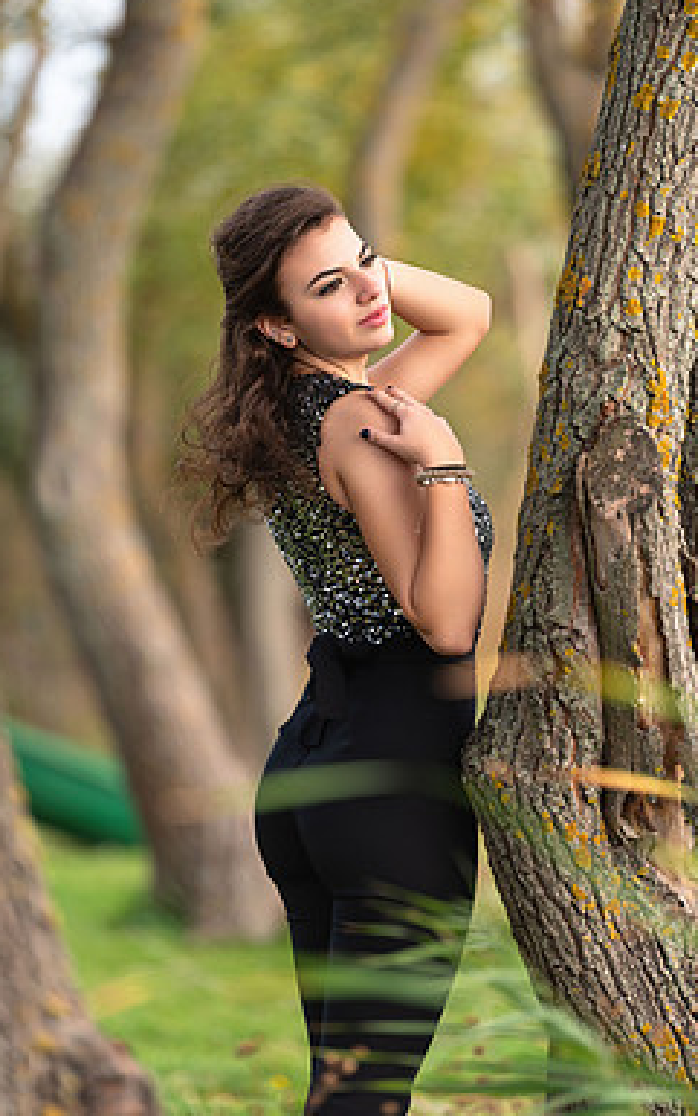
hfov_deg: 5.5
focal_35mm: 238
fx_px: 7236
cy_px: 516
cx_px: 327
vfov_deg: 8.8
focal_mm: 200
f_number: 3.5
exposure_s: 1/400
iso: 125
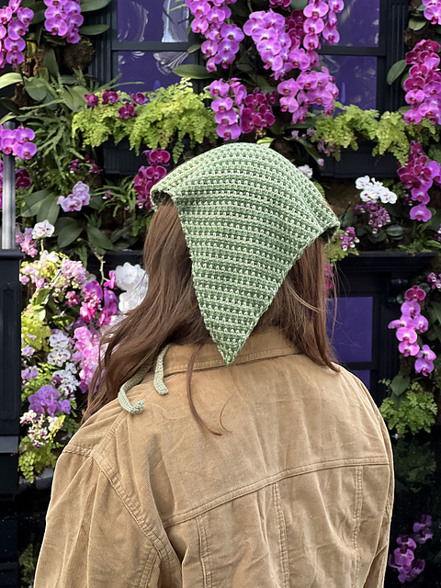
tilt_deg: -3.7
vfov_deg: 25.3
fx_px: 1308
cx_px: 220
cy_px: 294
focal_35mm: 77
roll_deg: +0.1
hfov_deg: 19.1
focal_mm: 9
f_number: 2.8
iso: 125
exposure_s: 1/121
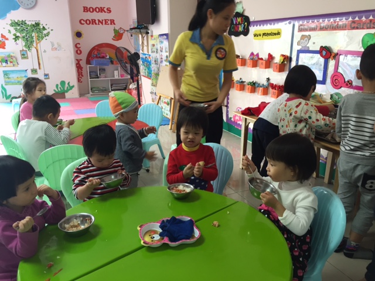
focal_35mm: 29
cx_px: 188
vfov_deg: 48.2
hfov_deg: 61.7
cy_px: 140
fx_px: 314
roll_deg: -0.9
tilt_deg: -17.2
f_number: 2.2
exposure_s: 1/33
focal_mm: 4.15
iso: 80
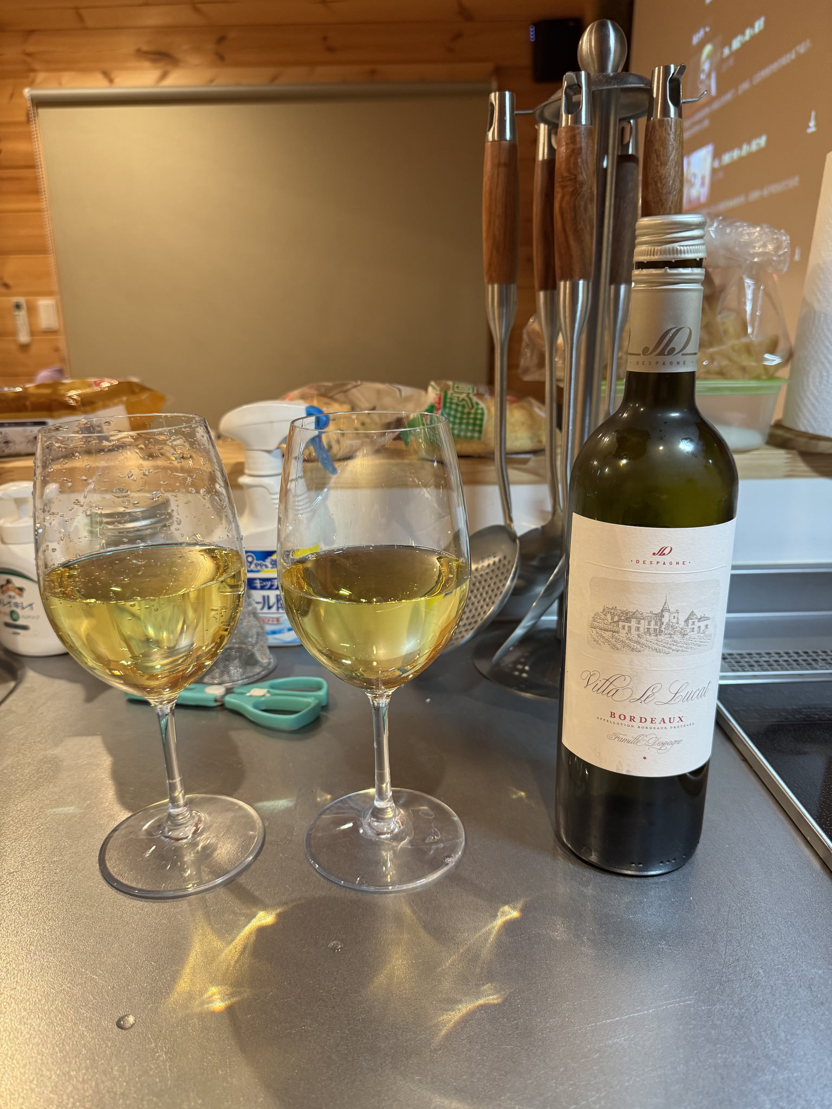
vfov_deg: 71.6
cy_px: 554
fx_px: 769
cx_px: 416
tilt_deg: -16.3
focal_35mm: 24
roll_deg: +0.7
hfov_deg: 56.8
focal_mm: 6.76
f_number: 1.78
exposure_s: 1/50
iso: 250
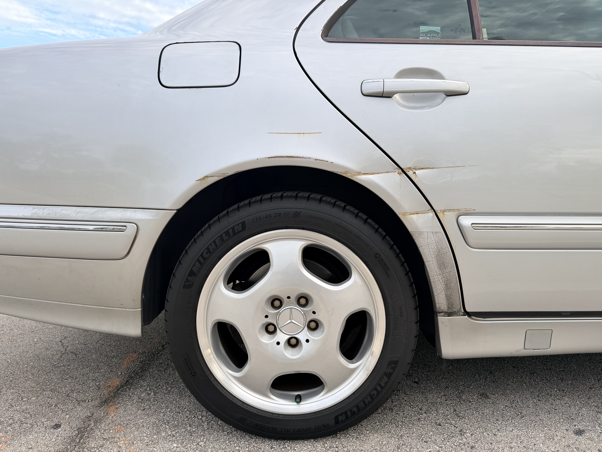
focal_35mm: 24
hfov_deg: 71.6
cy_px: 226
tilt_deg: -7.0
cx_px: 301
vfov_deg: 56.8
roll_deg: +0.0
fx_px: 417
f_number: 1.78
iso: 80
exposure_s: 1/543
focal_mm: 6.76
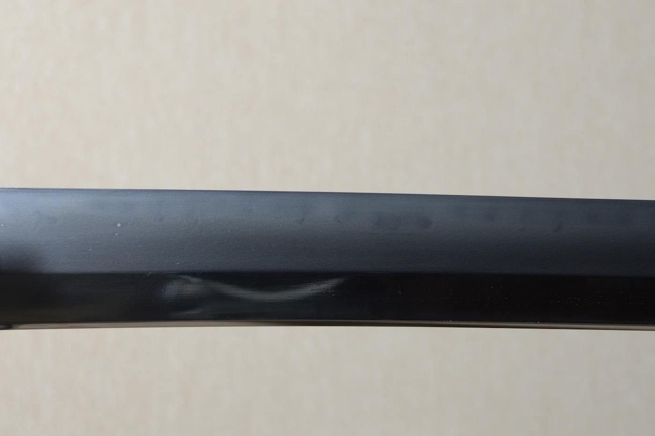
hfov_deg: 17.1
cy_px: 218
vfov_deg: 11.4
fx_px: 2181
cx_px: 328
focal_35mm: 120
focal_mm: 80
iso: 400
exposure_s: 1/2
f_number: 11
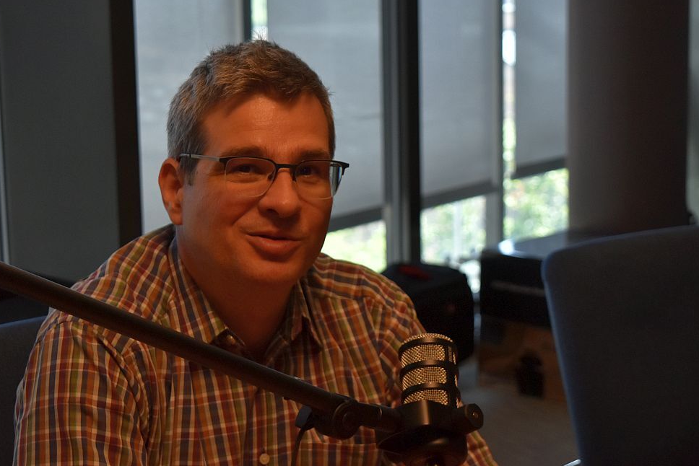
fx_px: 1690
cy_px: 240
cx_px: 319
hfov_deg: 23.4
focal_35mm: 87
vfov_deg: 15.7
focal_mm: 48
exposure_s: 1/320
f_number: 5.3
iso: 800
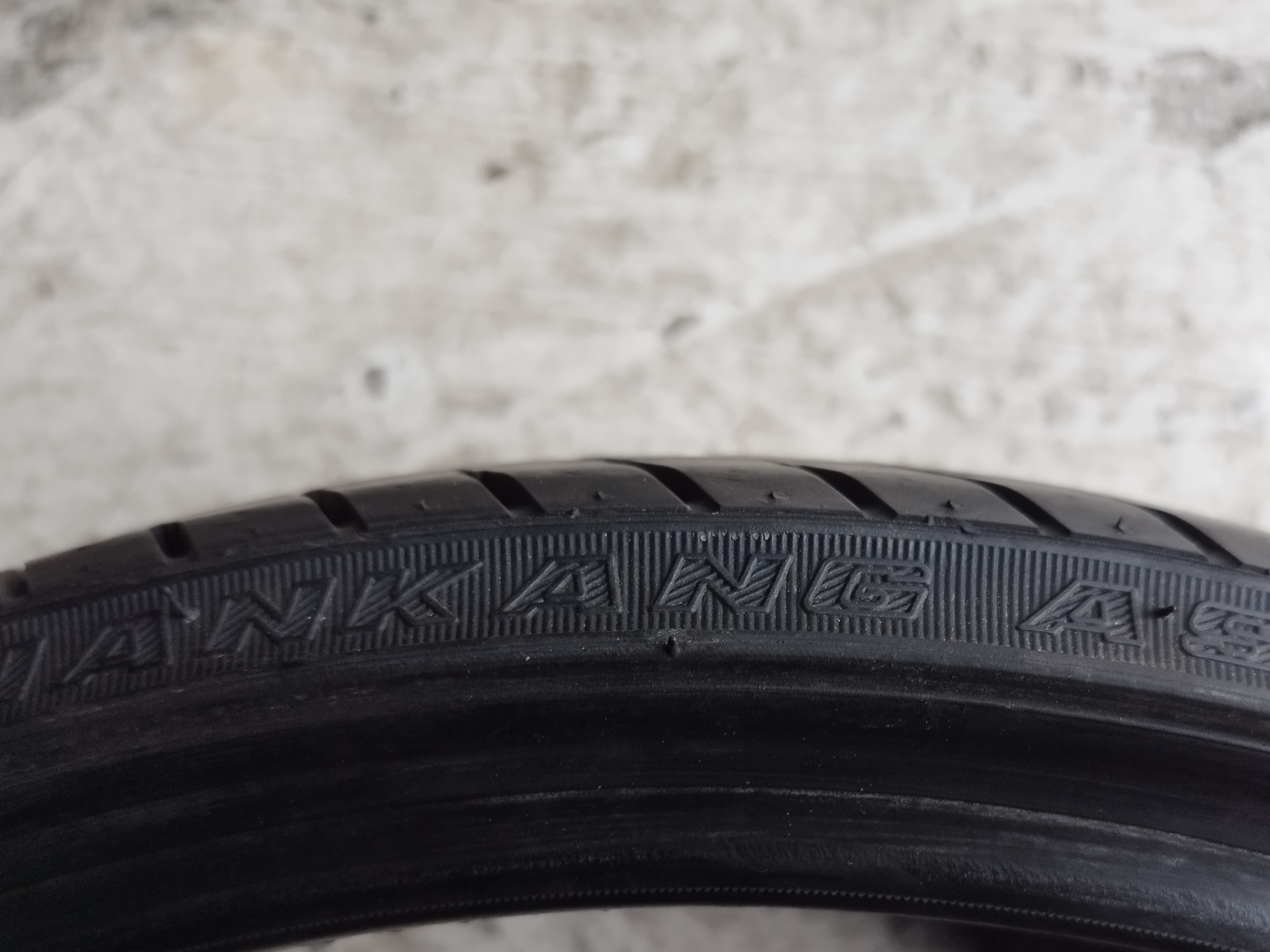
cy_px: 660
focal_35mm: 35
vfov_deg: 40.0
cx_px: 745
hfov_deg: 52.4
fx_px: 1284
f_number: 1.89
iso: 250
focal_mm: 5.95
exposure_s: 1/33.3
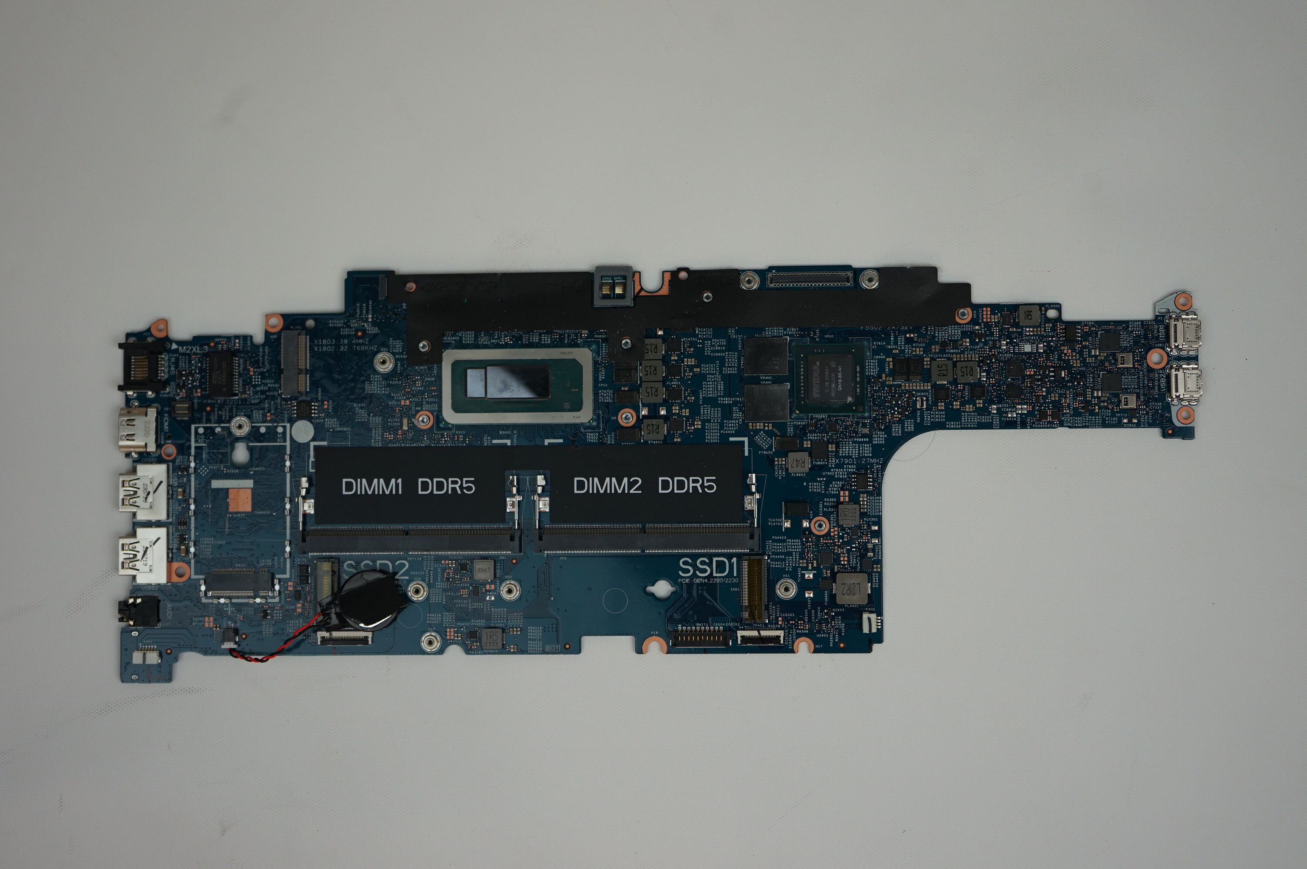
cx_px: 654
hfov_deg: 39.6
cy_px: 434
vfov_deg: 26.9
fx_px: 1814
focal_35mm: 50
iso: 640
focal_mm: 50
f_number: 4.5
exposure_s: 1/160
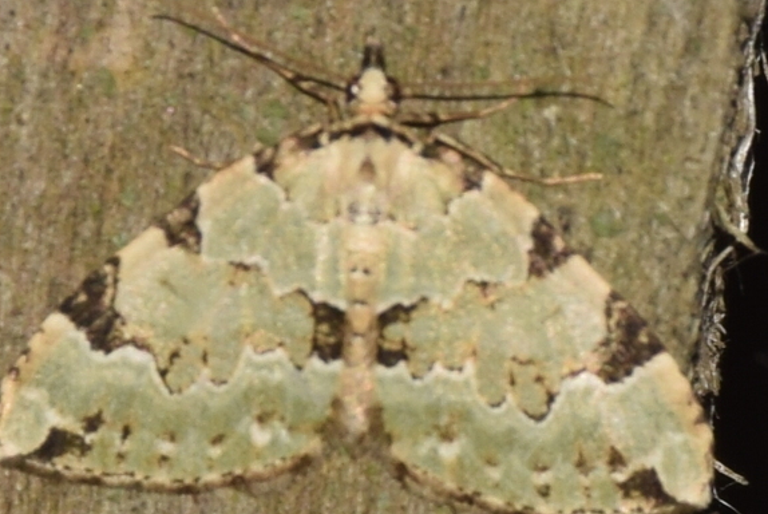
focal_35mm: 350
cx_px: 296
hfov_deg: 5.9
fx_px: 7474
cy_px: 296
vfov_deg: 3.9
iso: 100
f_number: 11
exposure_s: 1/160
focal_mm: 140
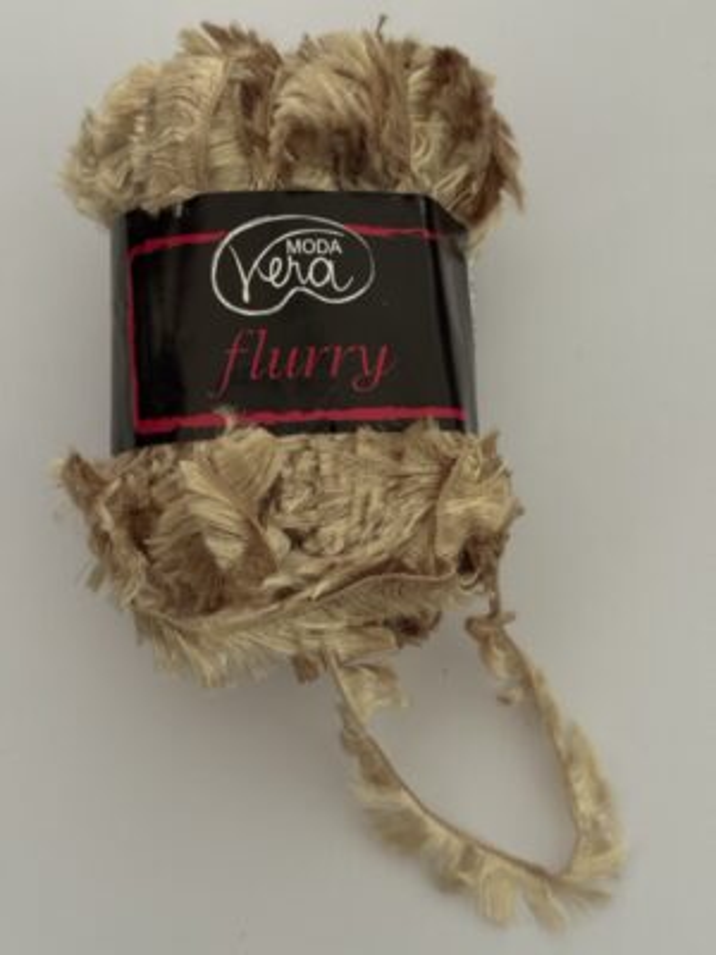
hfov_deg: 30.3
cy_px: 478
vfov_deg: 39.7
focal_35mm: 48
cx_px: 358
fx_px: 1324
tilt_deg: -81.0
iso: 800
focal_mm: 6.76
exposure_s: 1/30
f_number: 1.78
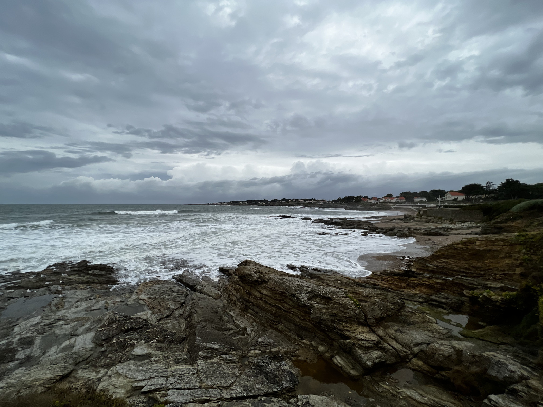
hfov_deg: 106.2
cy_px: 204
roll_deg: +0.1
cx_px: 272
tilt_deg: +0.0
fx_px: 204
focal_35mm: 13
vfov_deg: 89.9
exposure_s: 1/3650
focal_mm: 1.57
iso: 40
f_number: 1.8
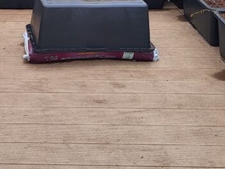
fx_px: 494
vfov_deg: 19.1
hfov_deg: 24.5
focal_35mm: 76
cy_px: 21
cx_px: -1
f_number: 1.8
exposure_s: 1/127
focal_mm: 5.4
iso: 40
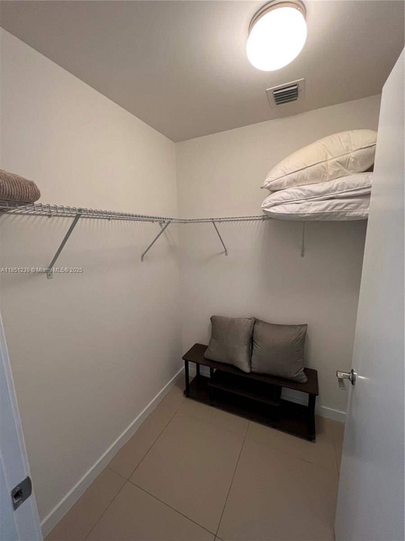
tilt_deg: -10.2
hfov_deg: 89.9
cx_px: 202
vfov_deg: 106.2
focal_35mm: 13
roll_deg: +1.8
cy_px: 270
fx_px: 203
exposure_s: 1/60
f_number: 1.8
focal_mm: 1.57
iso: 200
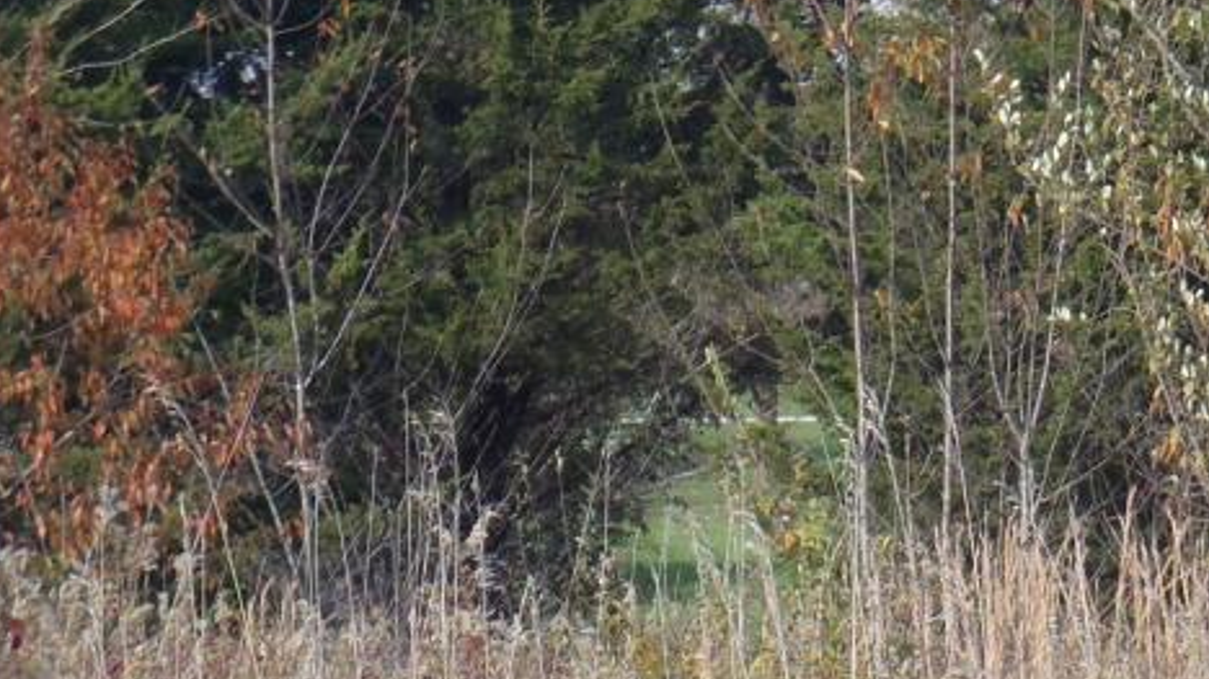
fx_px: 7788
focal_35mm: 243
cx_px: 1250
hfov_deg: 8.8
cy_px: 785
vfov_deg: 5.0
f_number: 5.1
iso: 100
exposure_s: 1/200
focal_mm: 18.2
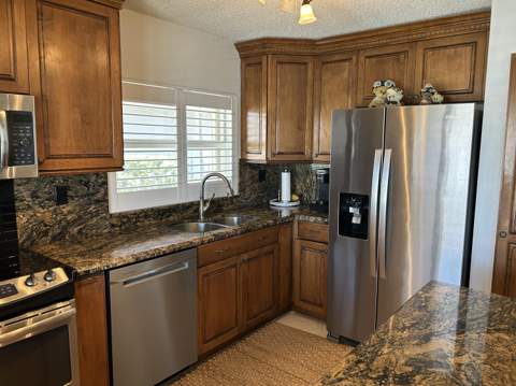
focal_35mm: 26
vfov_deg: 53.0
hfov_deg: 67.4
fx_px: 387
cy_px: 193
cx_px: 258
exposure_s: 1/60
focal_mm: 5.7
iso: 125
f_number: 1.5
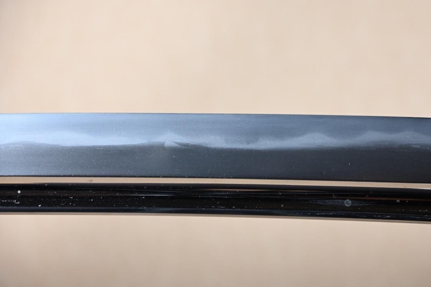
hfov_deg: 15.6
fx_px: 1575
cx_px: 248
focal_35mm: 132
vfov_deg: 10.4
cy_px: 154
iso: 100
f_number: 5.3
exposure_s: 1/2
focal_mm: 75
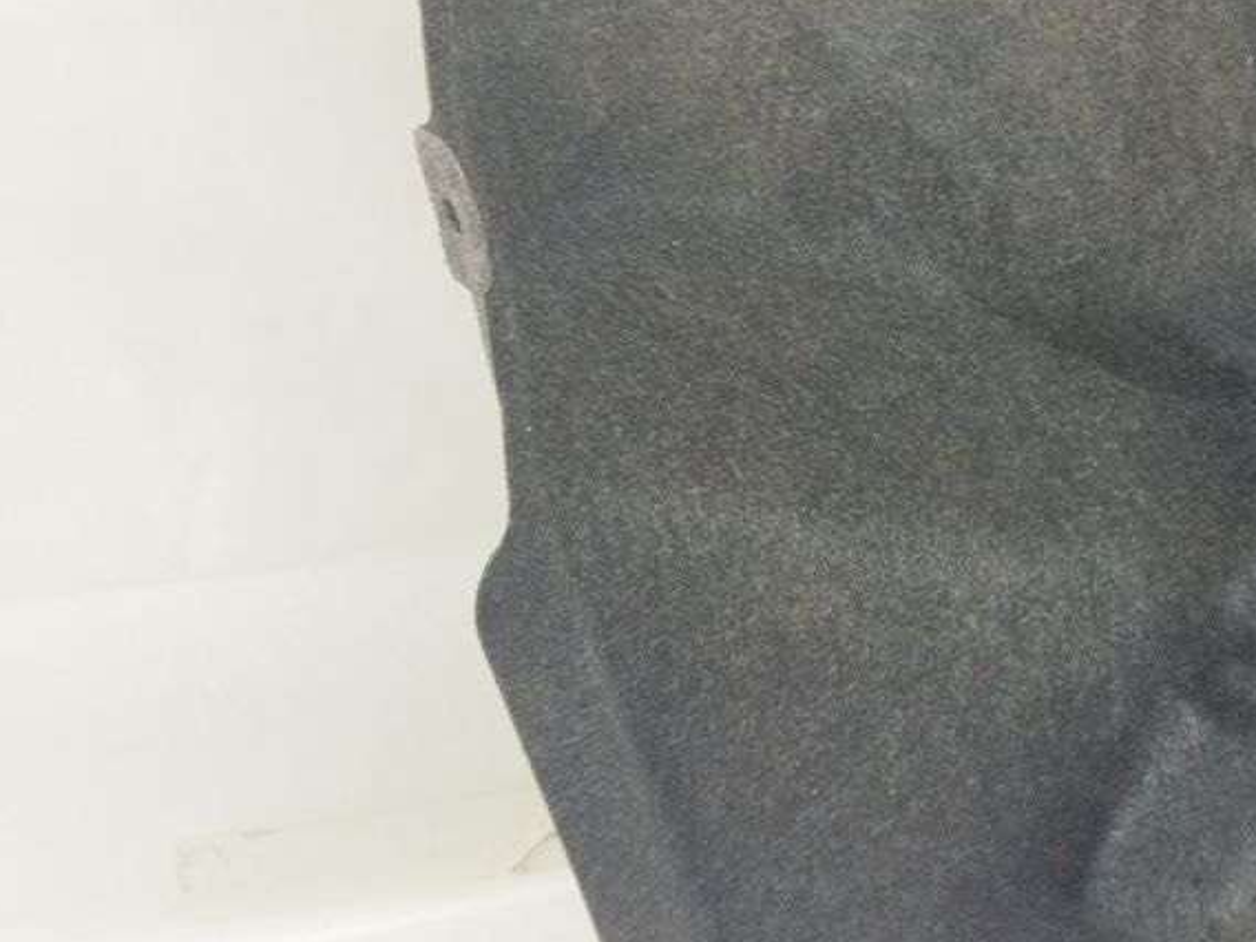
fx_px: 2068
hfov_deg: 31.4
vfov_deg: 25.6
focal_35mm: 57
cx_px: 1238
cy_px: 385
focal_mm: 4.71
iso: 181
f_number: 1.79
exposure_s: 1/33
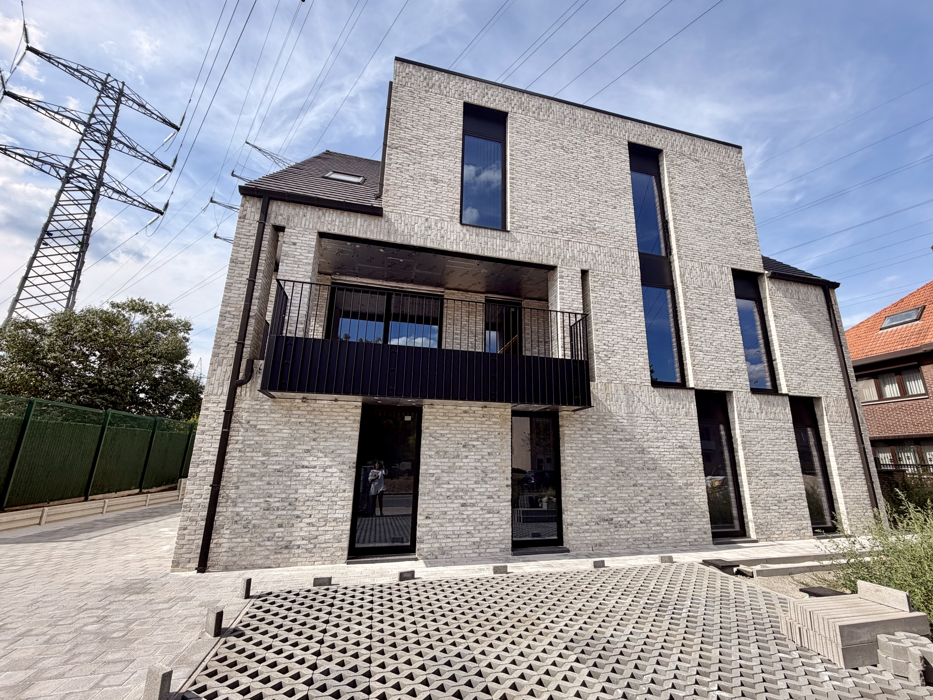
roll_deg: +0.0
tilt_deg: +14.9
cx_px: 493
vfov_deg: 81.7
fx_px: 404
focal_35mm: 15
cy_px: 356
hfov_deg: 98.1
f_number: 2.2
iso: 20
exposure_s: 1/841
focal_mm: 2.22
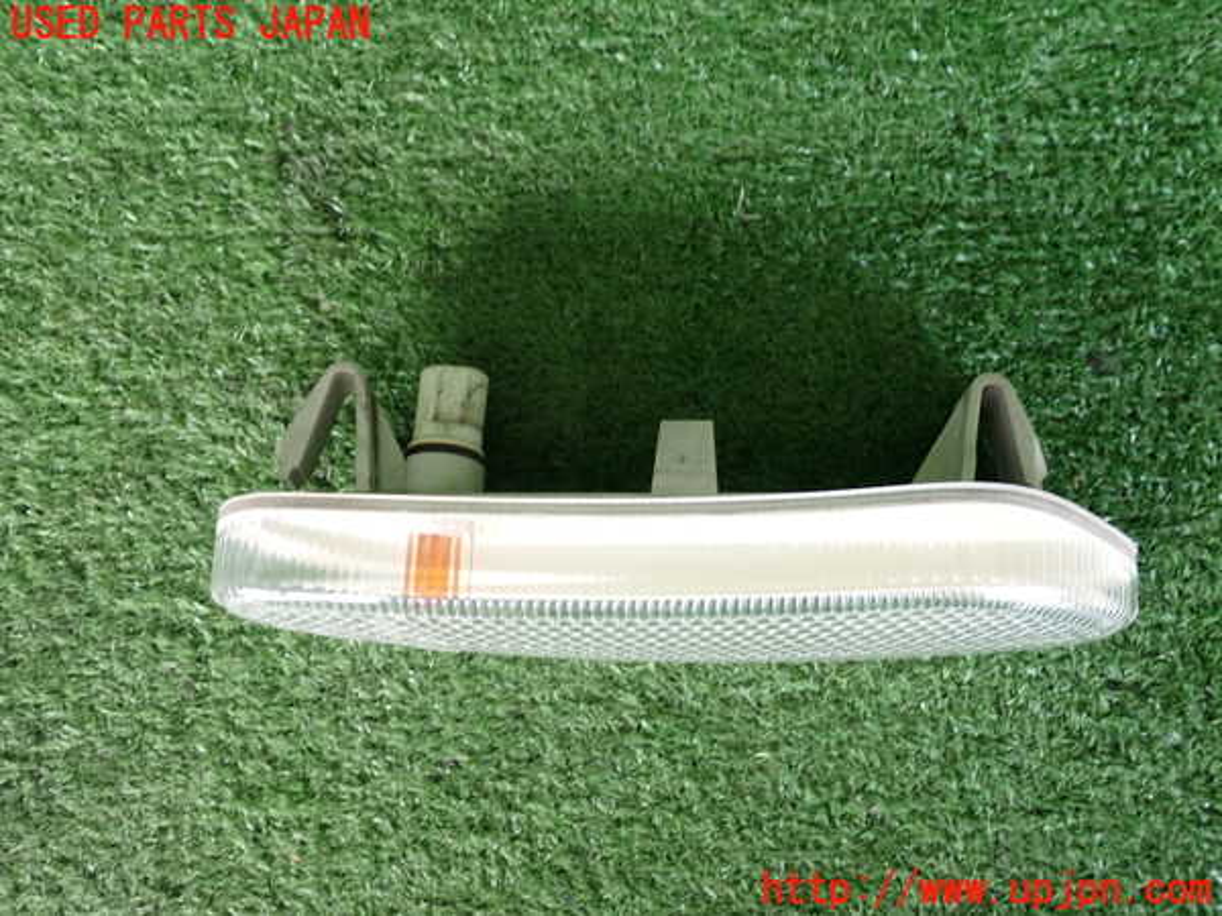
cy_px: 458
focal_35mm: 32
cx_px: 611
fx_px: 1130
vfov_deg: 44.2
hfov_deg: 56.8
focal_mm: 5.79
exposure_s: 1/80
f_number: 2.4
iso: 200
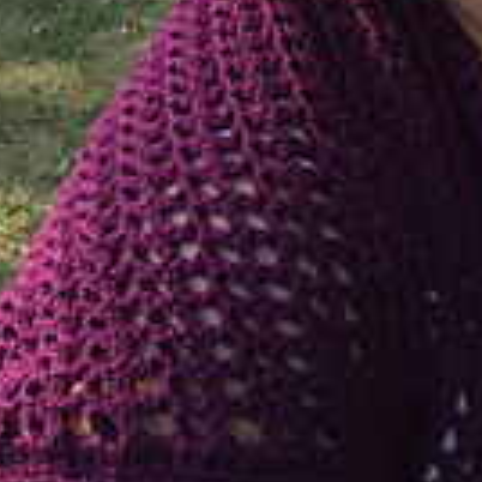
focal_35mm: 96
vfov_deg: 17.6
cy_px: -18
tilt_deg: -19.6
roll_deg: +3.3
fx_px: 1512
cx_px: 329
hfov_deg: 18.0
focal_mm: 4.15
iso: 32
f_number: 2.2
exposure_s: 1/335
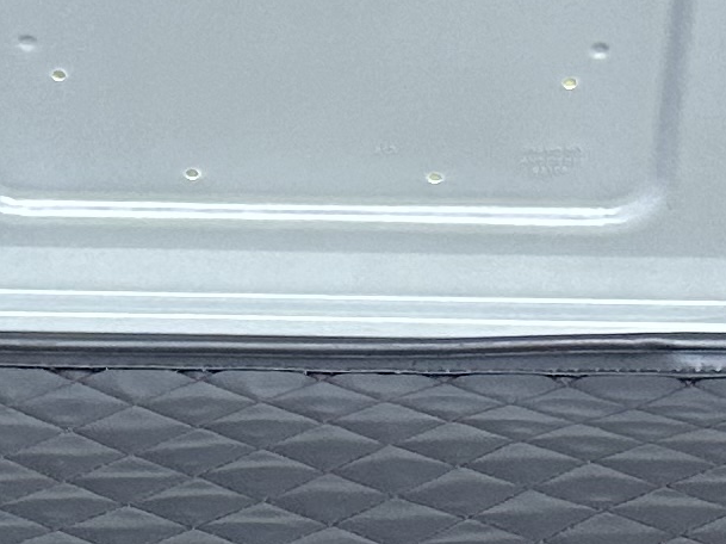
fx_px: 3333
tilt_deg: -20.9
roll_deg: -1.1
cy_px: 434
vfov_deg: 9.3
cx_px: 323
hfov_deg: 12.4
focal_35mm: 159
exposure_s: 1/50
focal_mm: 6.86
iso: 400
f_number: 1.78
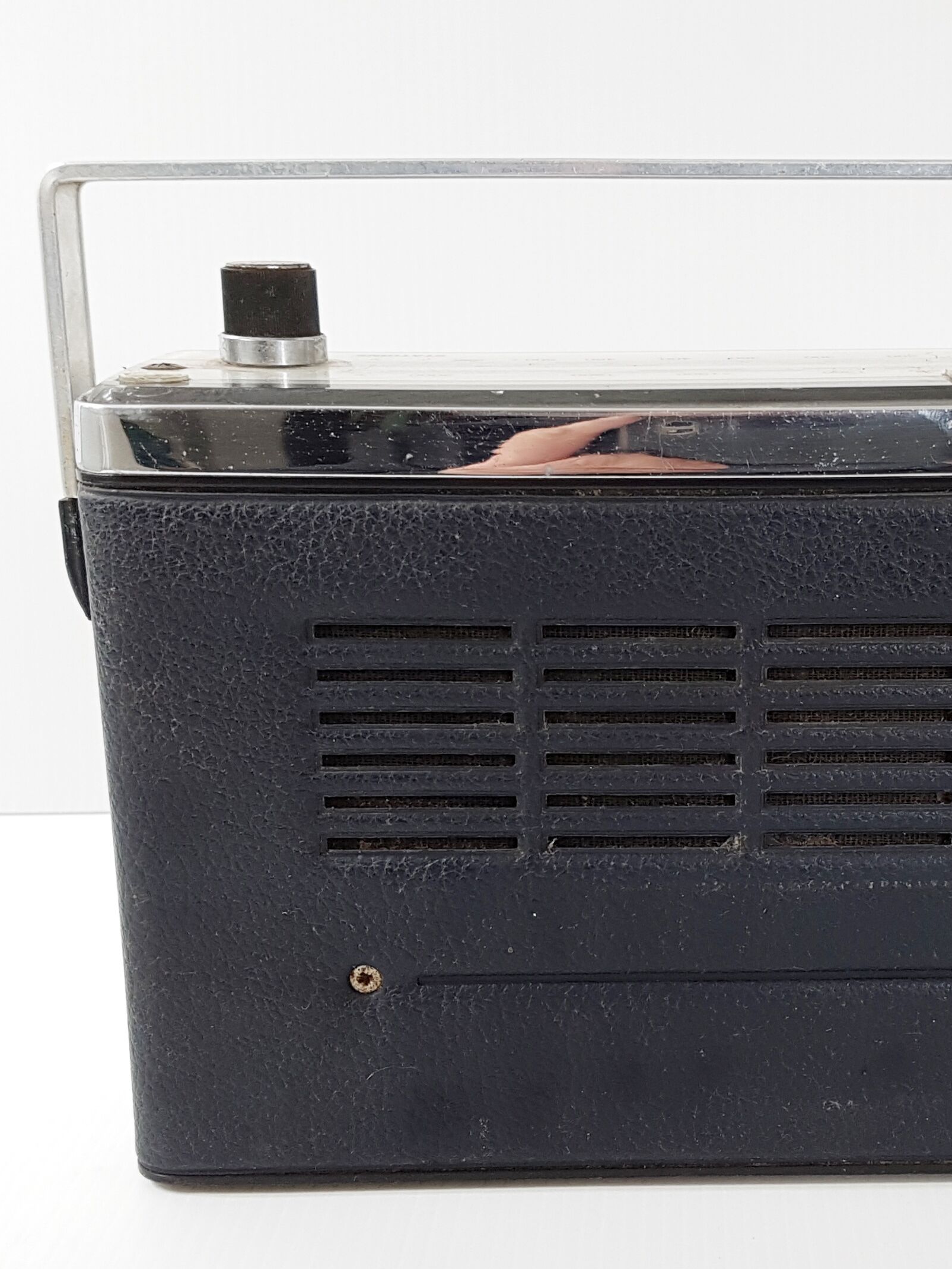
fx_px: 1283
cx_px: 727
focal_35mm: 35
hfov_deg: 39.5
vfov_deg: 52.6
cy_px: 630
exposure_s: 1/100
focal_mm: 4.2
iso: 100
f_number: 1.7
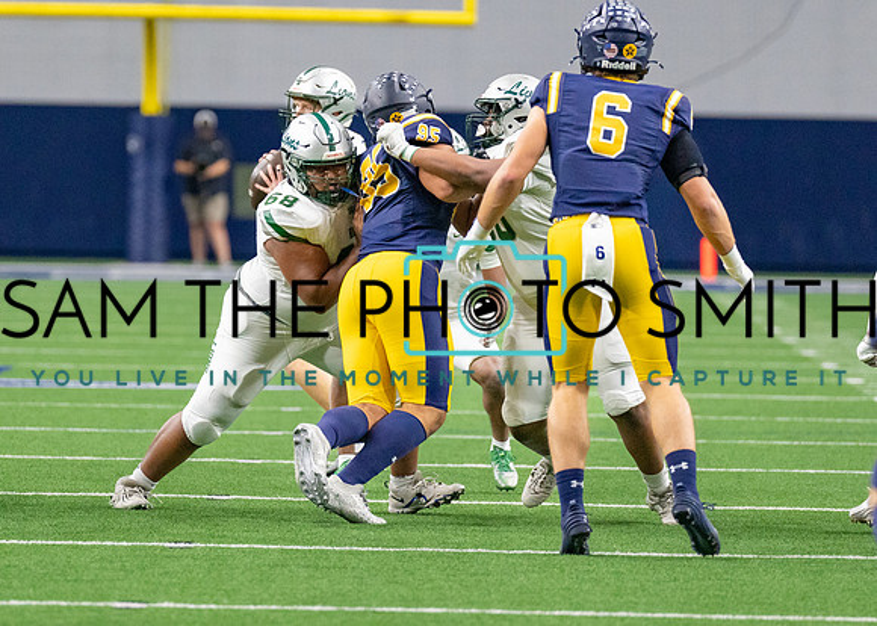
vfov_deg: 3.6
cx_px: 298
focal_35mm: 399
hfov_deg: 5.1
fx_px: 9925
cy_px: 257
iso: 2500
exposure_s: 1/1000
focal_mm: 200
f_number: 2.8
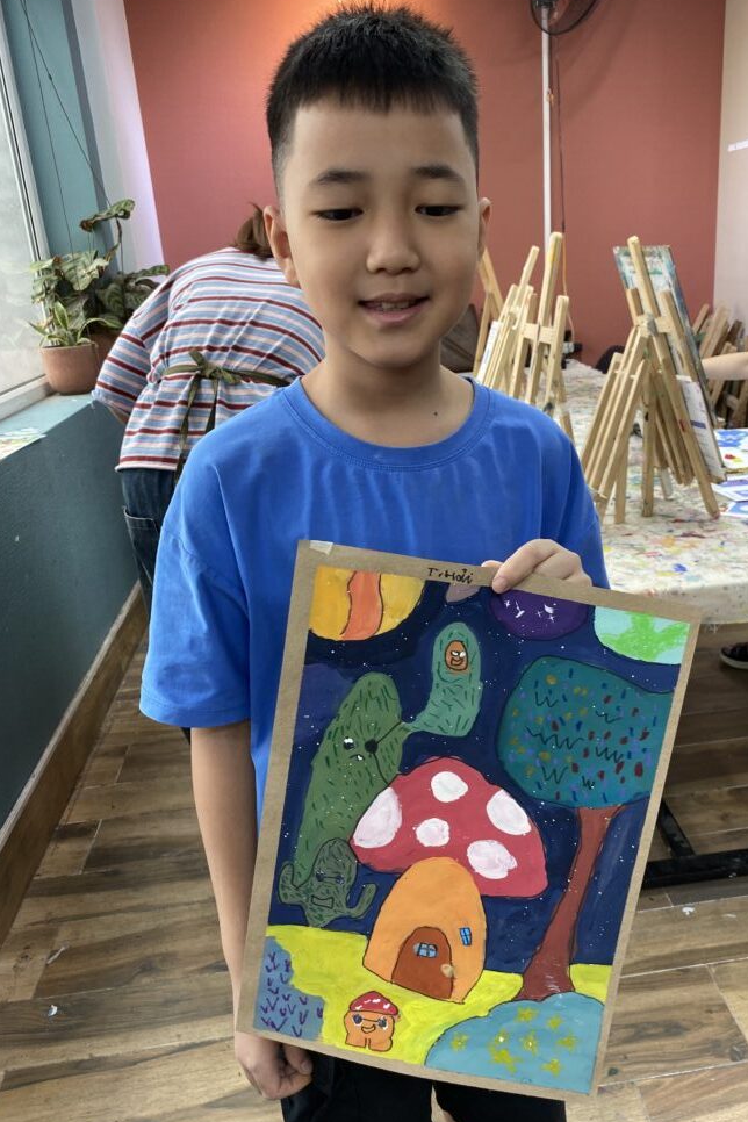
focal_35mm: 28
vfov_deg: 65.5
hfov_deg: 46.3
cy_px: 563
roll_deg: +3.2
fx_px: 873
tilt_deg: -18.6
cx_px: 429
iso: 80
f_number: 1.8
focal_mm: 4.25
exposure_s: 1/100
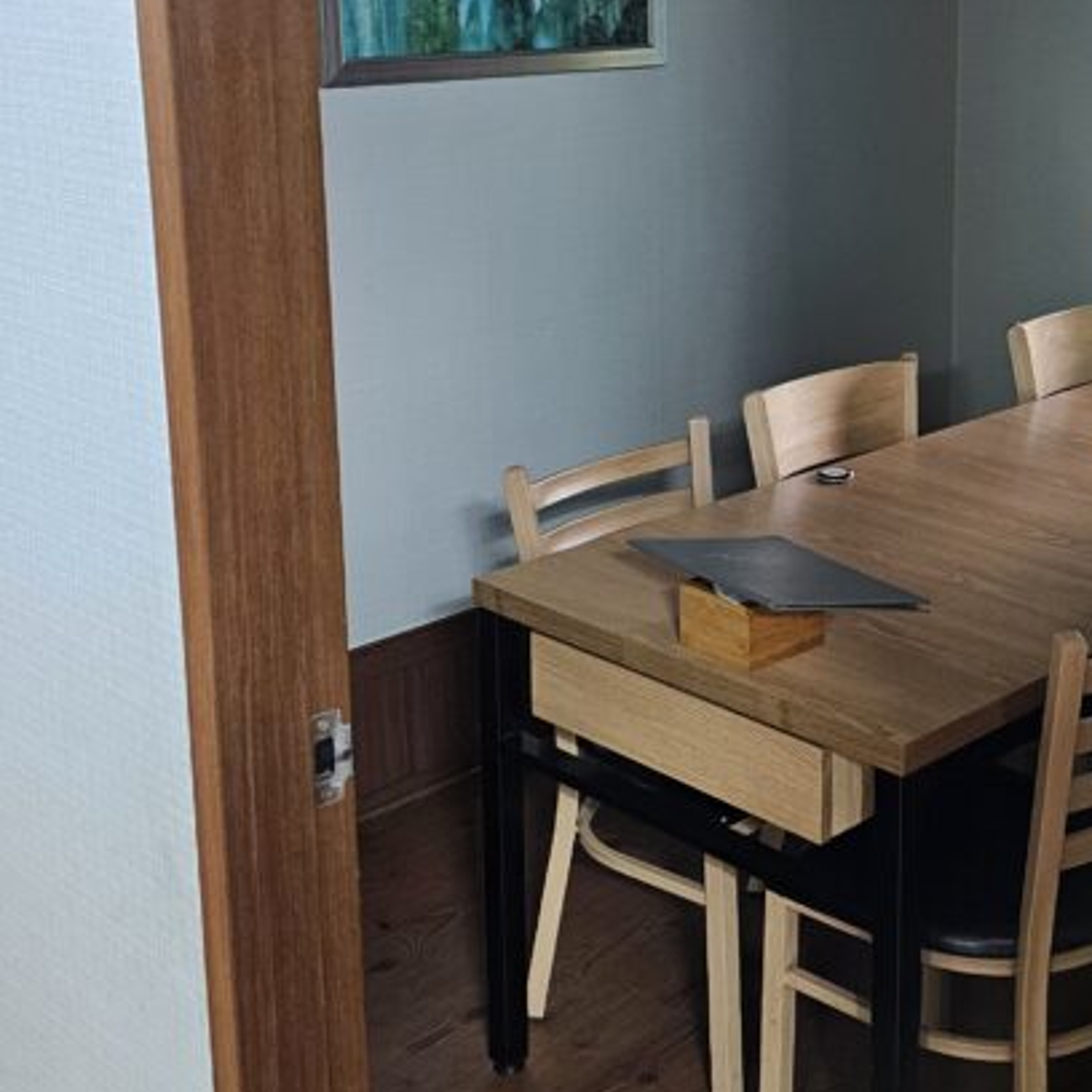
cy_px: 337
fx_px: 1820
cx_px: 856
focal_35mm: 51
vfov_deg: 33.0
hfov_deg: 32.6
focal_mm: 6.3
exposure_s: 1/60
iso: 640
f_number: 1.7
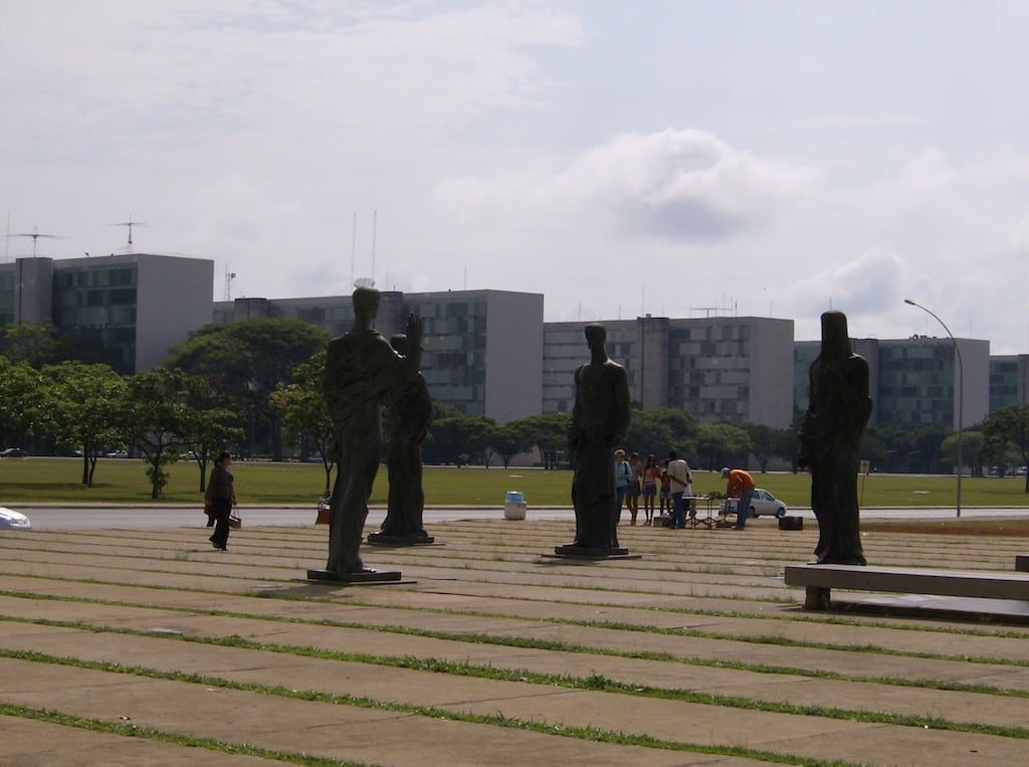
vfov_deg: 20.9
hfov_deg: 27.8
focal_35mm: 70
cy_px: 384
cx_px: 514
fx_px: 2076
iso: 100
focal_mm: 11.6
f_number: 6.2
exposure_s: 1/1295
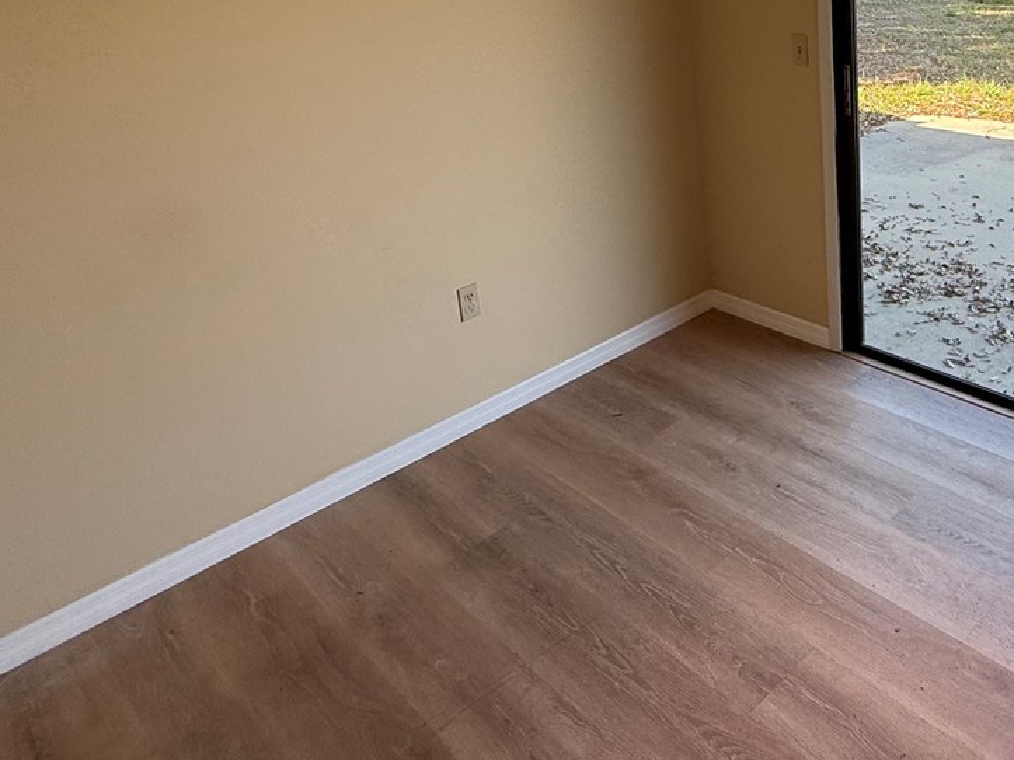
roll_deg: +1.0
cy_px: 98
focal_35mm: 31
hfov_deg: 54.2
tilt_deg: -13.3
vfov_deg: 42.3
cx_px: 816
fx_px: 908
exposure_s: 1/285
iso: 50
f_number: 2.2
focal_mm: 2.22
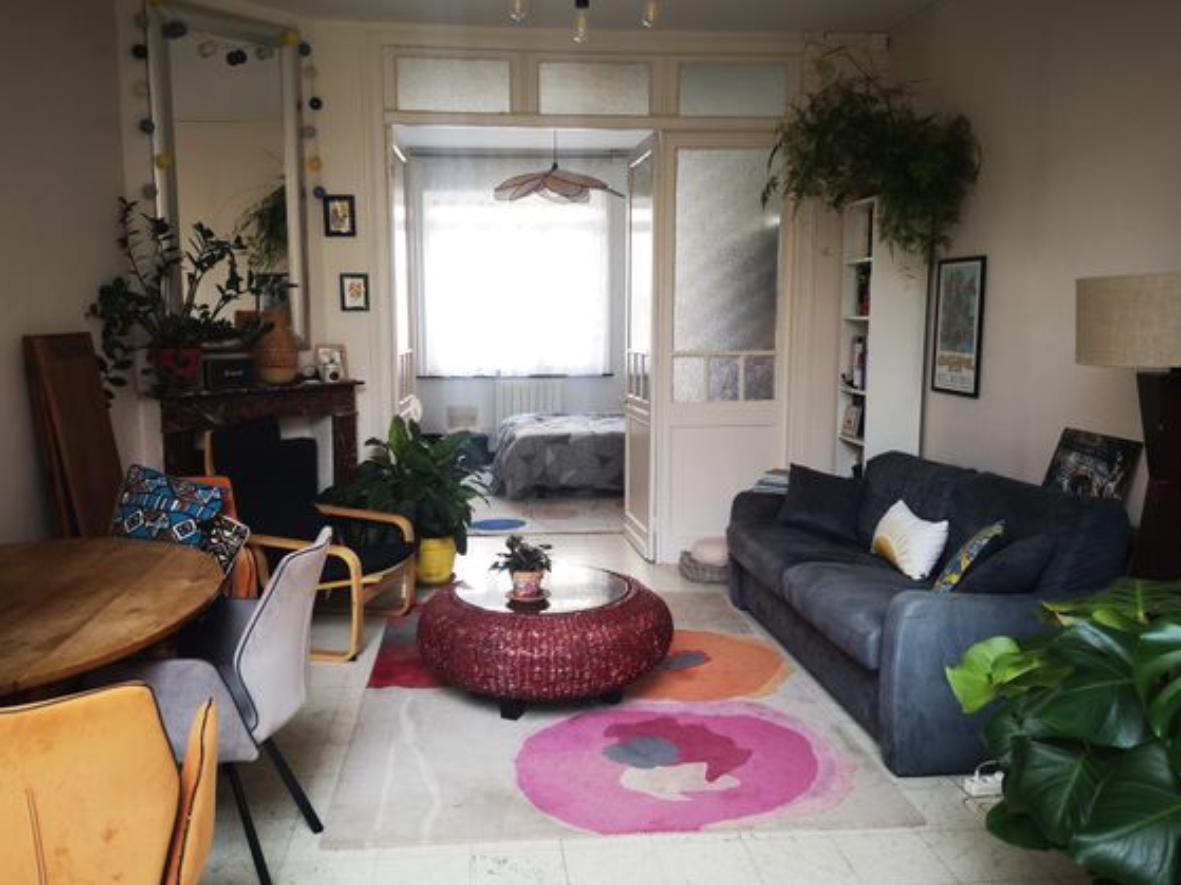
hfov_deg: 61.6
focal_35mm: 29
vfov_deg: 48.2
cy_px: 435
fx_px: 989
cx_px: 560
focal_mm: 3.95
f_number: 1.8
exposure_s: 1/50
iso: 80
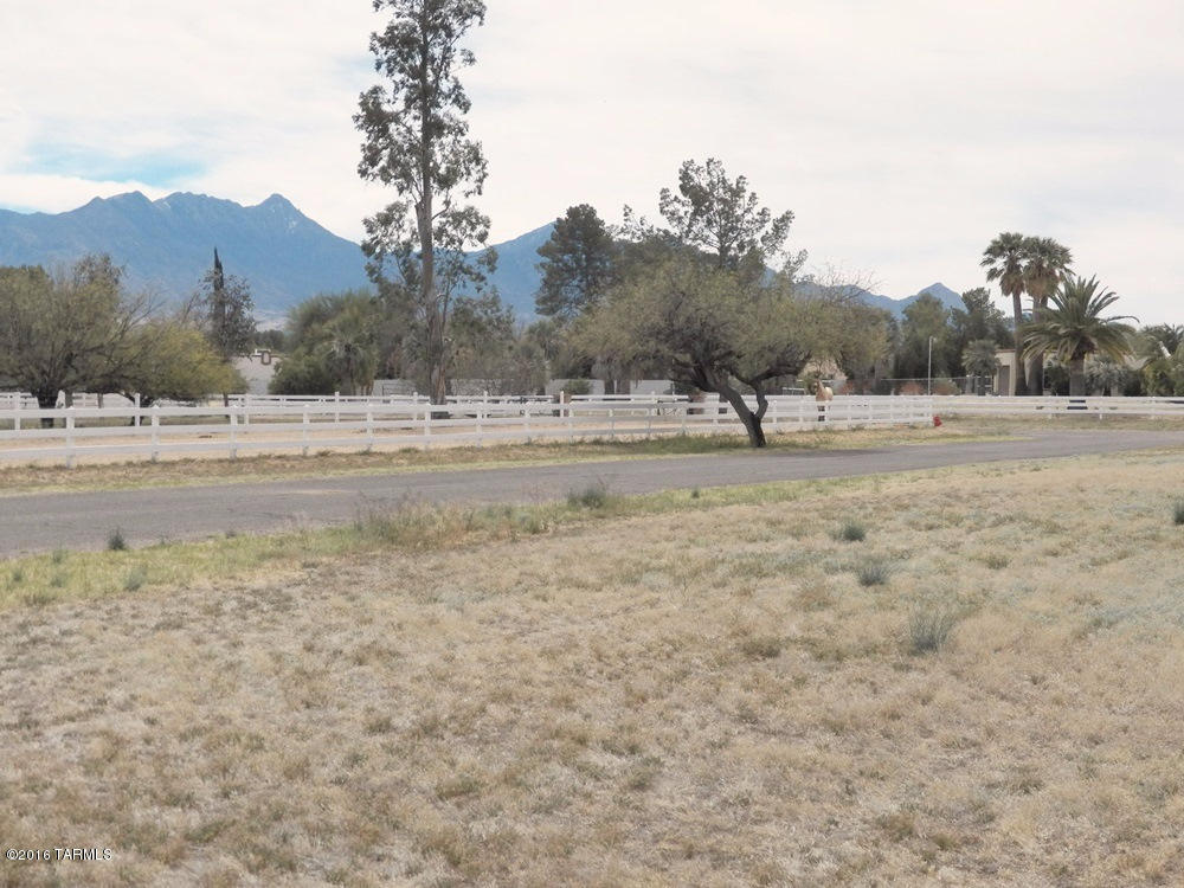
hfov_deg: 31.2
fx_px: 2121
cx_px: 592
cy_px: 444
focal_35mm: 62
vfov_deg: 23.7
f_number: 4.5
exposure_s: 1/2000
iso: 125
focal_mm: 11.2
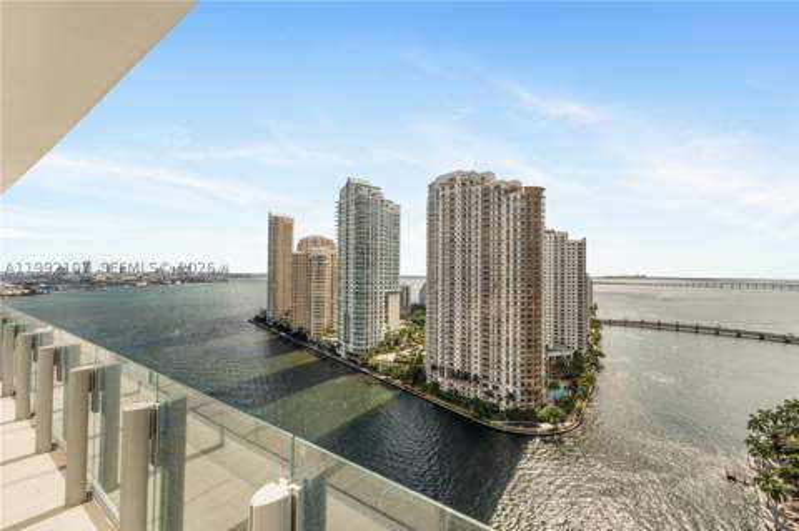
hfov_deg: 100.4
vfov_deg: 77.2
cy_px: 266
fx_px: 333
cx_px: 400
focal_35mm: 15
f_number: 9
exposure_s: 1/100
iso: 100
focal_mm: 10
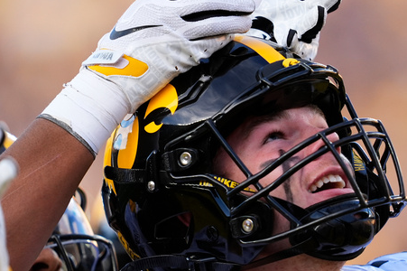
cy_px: 257
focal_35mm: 909
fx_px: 10269
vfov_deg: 1.5
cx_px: 301
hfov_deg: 2.3
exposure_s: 1/2000
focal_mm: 400
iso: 800
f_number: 2.8
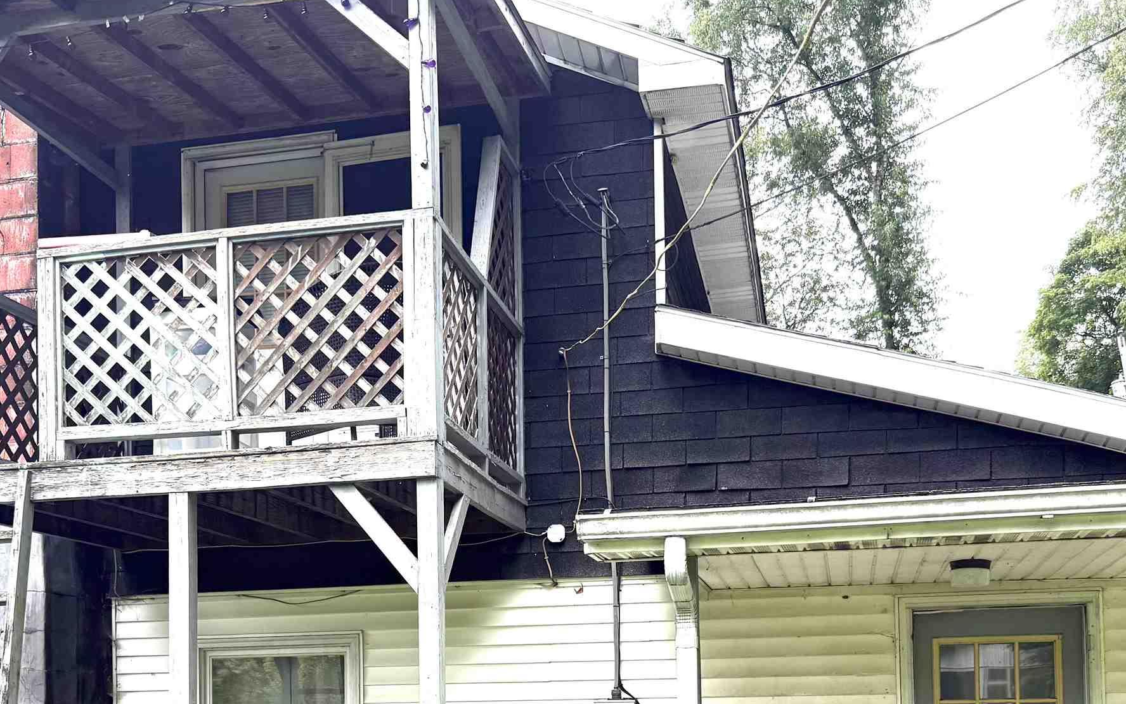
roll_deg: +0.5
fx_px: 1350
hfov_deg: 45.2
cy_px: 674
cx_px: 507
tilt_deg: +2.7
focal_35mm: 44
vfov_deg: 27.8
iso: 100
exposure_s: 1/1075
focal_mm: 6.76
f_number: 1.78
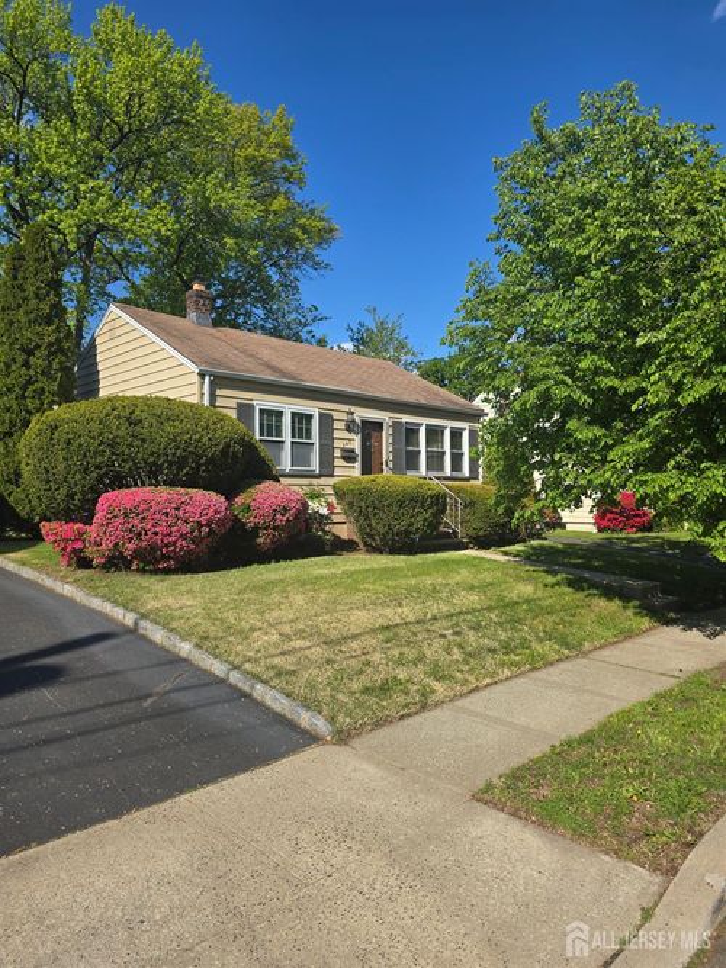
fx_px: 643
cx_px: 363
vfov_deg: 73.9
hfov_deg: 58.9
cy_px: 484
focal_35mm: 23
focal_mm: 6.3
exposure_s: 1/895
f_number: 1.7
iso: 12
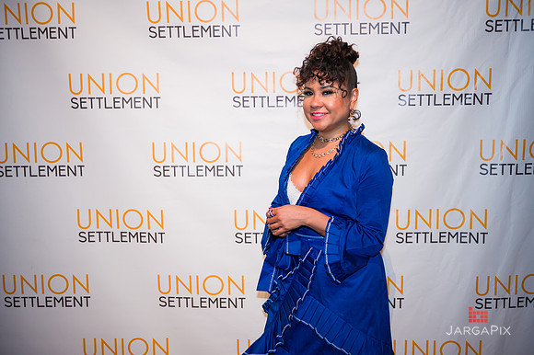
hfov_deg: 44.5
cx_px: 267
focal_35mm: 44
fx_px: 652
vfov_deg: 30.5
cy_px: 178
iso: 640
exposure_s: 1/200
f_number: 3.2
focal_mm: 44
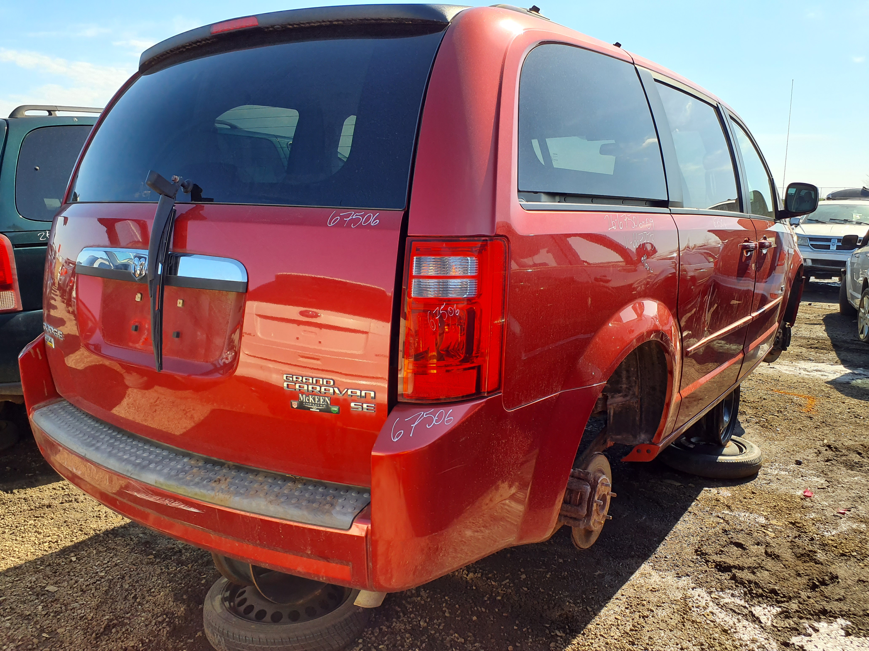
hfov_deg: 65.3
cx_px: 434
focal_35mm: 27
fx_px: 678
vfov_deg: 51.4
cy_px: 326
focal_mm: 3.58
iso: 40
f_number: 1.9
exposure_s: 1/722
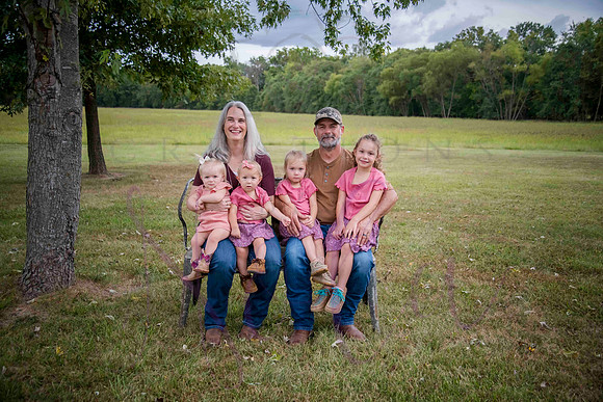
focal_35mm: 32
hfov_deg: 58.7
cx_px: 302
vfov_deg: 41.1
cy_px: 201
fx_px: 536
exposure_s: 1/640
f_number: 4
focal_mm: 32
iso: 400
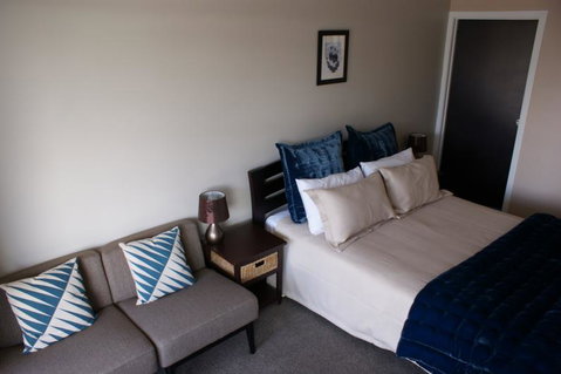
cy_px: 187
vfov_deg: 47.9
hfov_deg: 67.4
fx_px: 421
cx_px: 280
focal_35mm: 27
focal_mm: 18
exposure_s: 1/40
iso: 100
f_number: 4
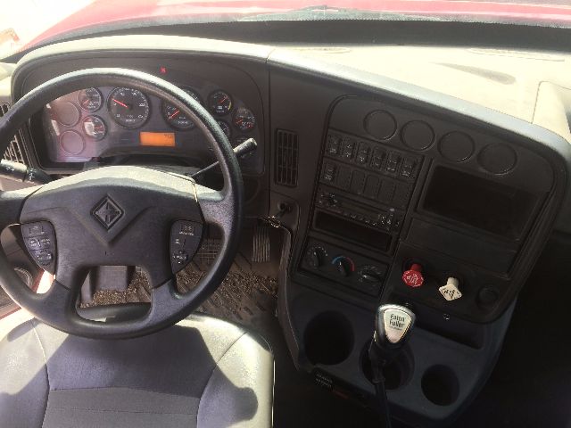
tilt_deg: -53.2
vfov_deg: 48.2
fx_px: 478
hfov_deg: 61.7
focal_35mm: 29
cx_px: 286
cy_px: 214
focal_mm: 4.15
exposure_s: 1/124
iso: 32
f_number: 2.2
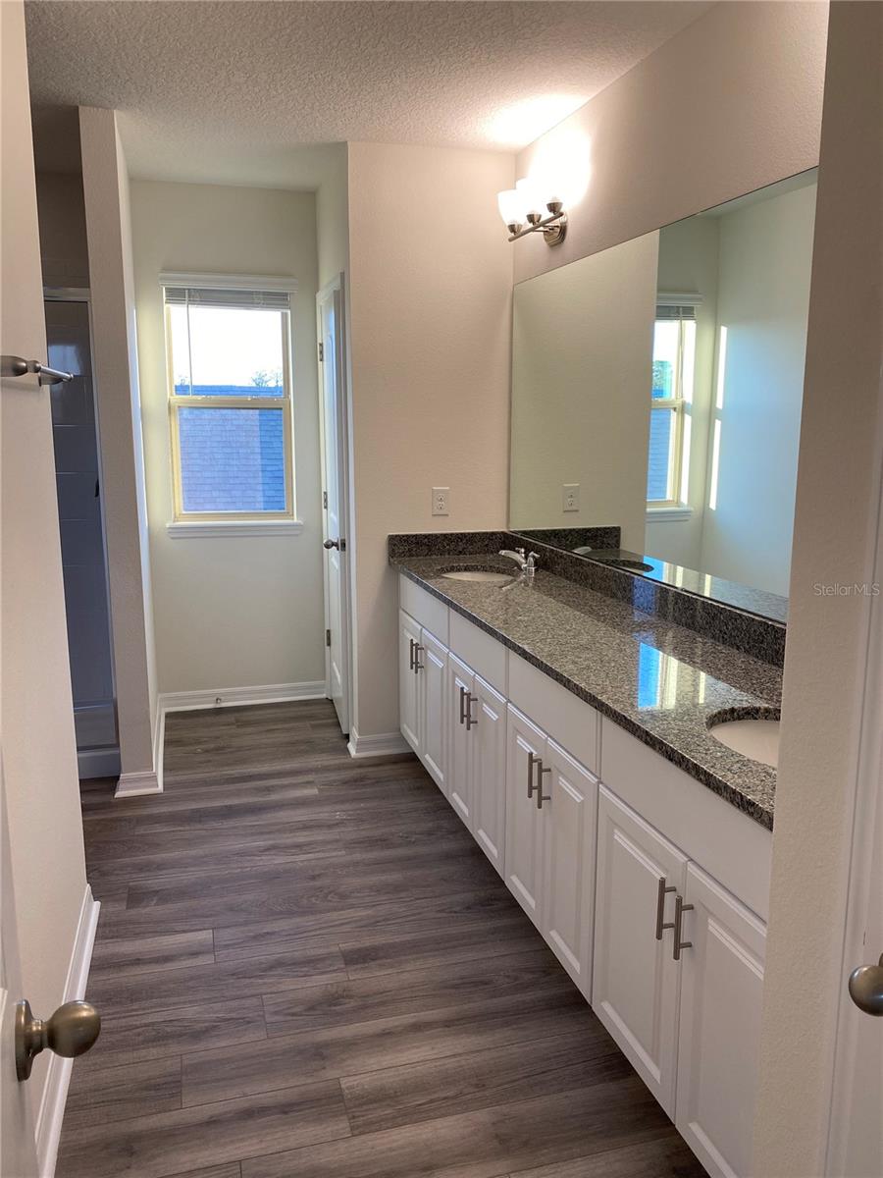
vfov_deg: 67.3
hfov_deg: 53.1
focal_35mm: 26
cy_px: 589
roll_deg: +0.2
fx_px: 884
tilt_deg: -9.2
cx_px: 442
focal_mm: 4.25
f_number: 1.8
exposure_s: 1/120
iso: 80
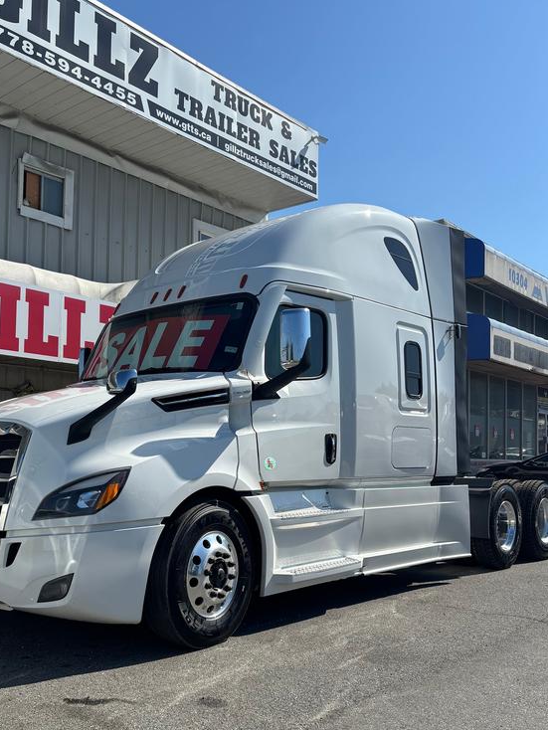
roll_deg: -2.8
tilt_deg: +2.5
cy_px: 397
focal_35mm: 34
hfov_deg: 41.5
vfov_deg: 53.9
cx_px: 208
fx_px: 717
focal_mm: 5.96
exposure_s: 1/4425
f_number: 1.6
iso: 50
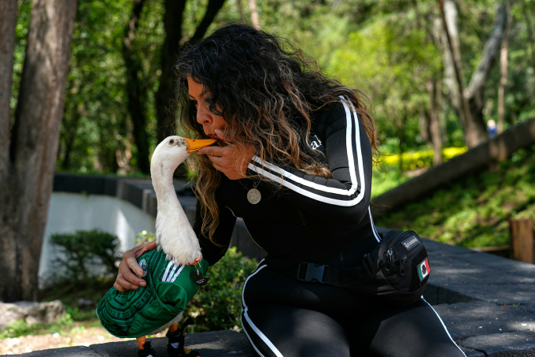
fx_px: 1040
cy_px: 178
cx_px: 268
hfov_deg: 28.8
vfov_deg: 19.4
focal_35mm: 70
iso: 125
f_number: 5.6
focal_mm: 70
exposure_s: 1/200
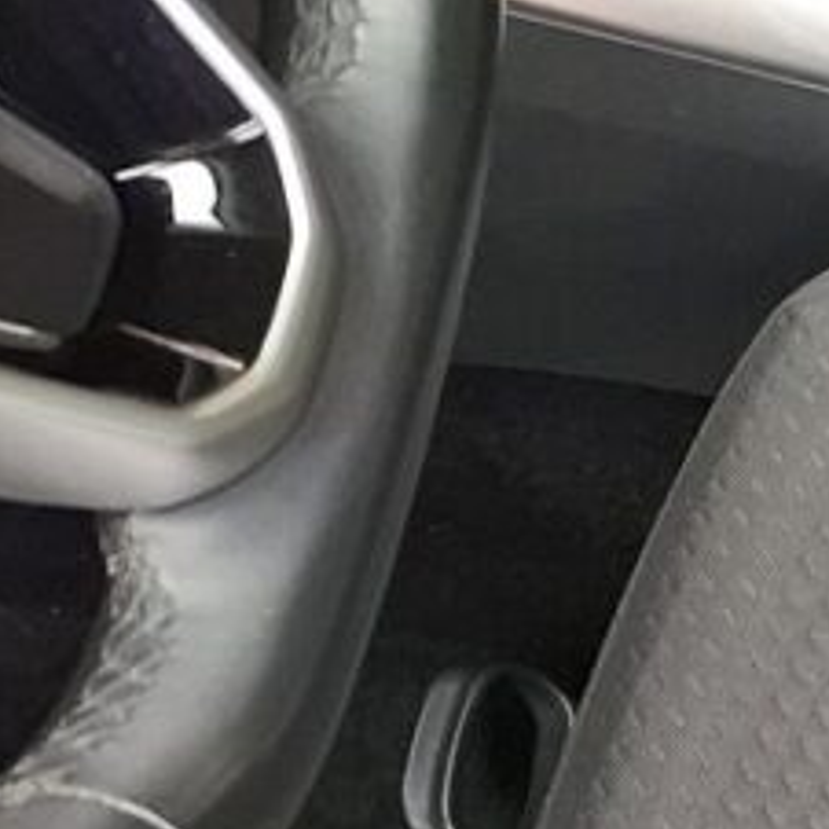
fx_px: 3414
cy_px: 862
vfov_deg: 13.6
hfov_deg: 10.4
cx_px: 2410
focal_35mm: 126
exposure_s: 1/33
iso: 320
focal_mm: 5.54
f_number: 1.8
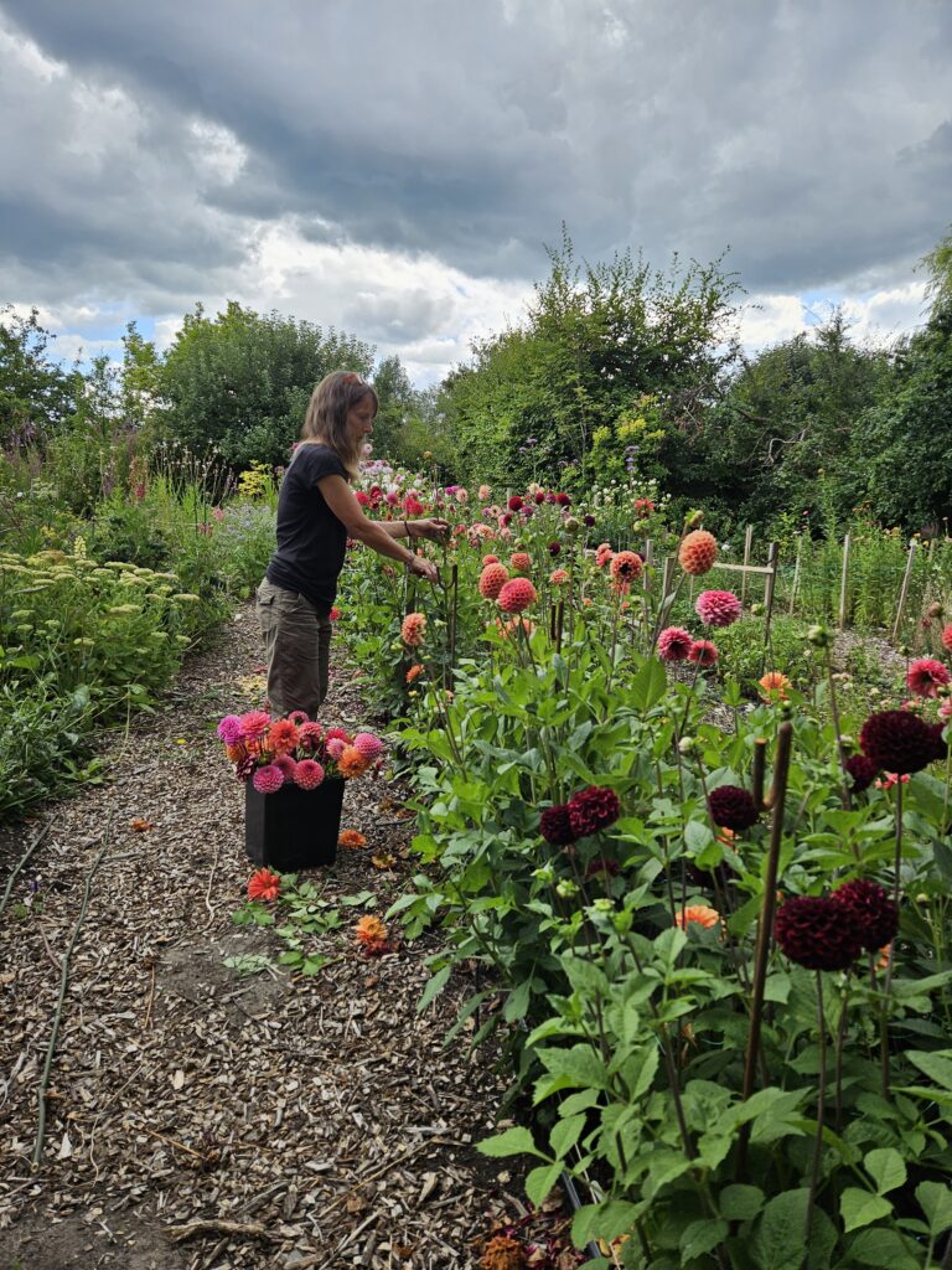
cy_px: 635
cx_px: 476
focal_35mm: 23
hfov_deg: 58.9
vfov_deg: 73.9
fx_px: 843
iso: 25
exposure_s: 1/362
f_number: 1.8
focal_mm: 5.4
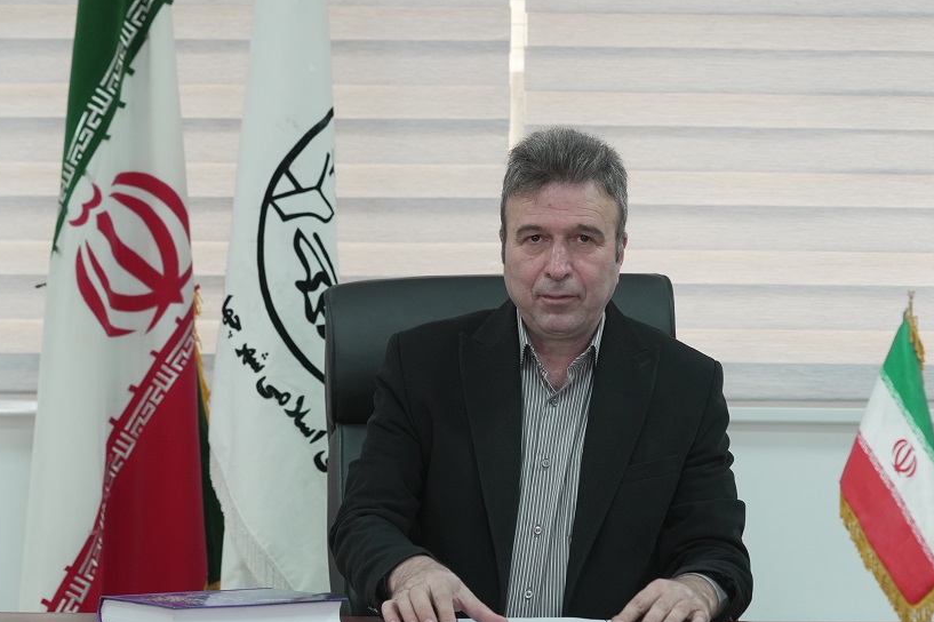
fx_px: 3112
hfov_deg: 17.1
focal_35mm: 120
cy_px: 349
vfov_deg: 11.4
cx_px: 554
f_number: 5
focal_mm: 98
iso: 2500
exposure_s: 1/200
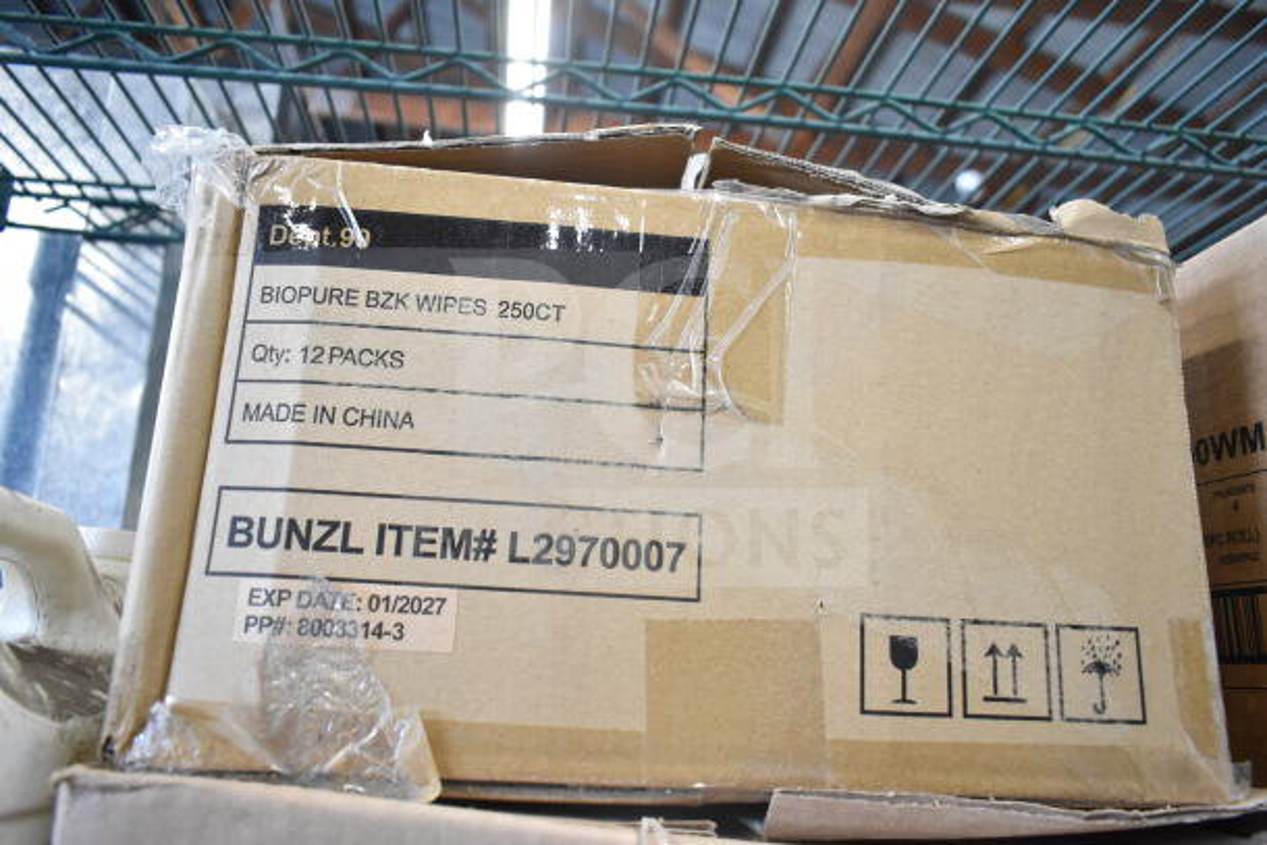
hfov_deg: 67.4
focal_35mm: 27
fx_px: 950
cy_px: 422
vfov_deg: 48.0
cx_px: 634
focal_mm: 18
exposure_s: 1/50
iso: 1600
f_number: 3.5
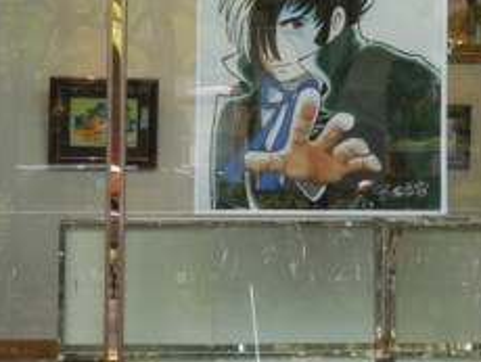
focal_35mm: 113
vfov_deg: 13.0
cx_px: 316
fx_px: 1572
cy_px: 53
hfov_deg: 17.4
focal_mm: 9.4
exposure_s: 1/250
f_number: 4.3
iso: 220
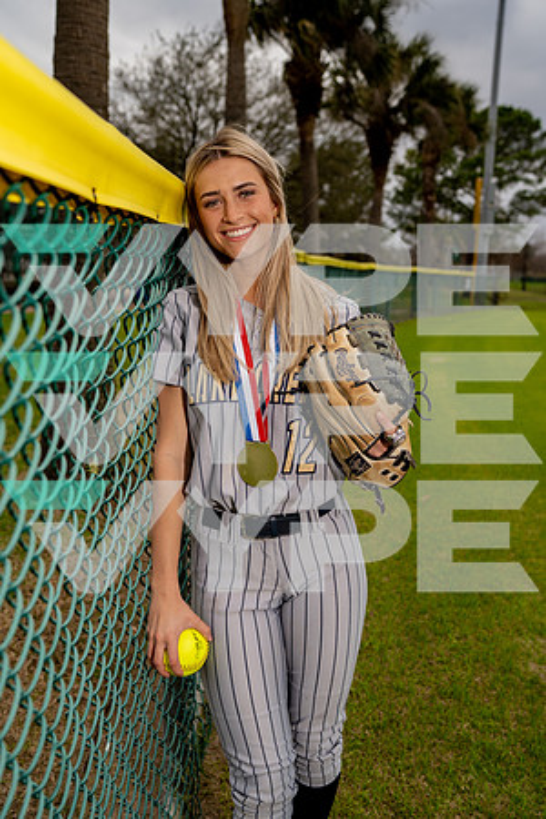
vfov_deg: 54.4
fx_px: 796
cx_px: 273
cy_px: 410
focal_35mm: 35
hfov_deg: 37.9
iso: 100
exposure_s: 1/800
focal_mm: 35
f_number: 3.5
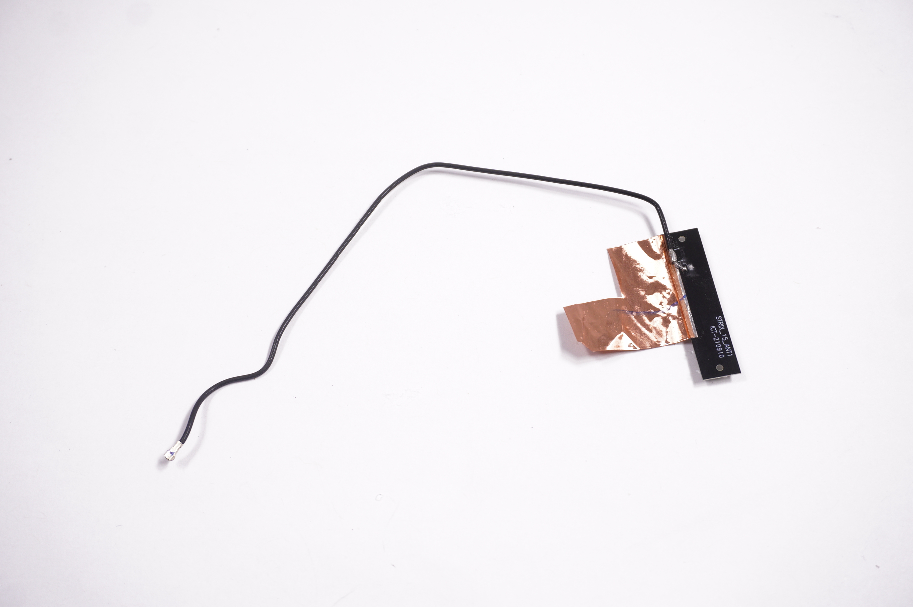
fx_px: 1102
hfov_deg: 45.0
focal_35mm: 44
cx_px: 456
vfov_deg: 30.8
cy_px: 304
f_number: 5.6
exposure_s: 1/160
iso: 400
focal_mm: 29
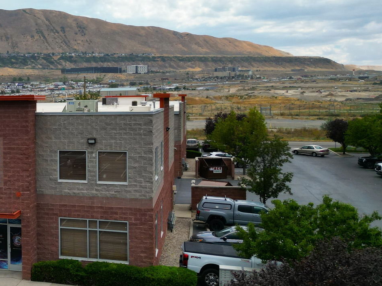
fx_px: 574
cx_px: -2
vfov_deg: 28.0
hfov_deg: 33.6
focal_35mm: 52
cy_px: 132
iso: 130
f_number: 1.7
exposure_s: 1/3200
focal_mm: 6.72
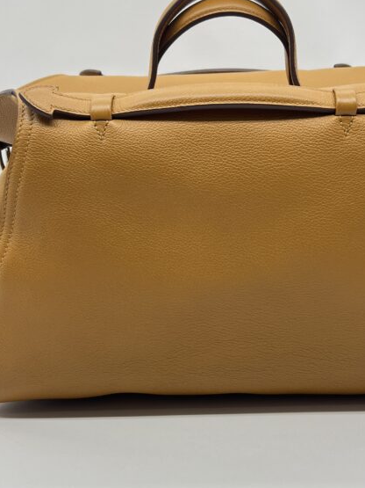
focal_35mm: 48
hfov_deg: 30.2
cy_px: 246
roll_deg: +0.1
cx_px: 223
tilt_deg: -9.4
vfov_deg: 39.7
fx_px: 675
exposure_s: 1/100
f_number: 1.5
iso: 40
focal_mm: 5.7
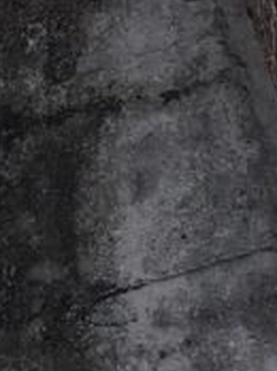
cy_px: 307
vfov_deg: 11.5
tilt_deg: +11.3
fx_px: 1829
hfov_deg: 8.6
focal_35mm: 171
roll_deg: +1.4
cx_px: -43
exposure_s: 1/203
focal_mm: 4.15
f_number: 2.2
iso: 25
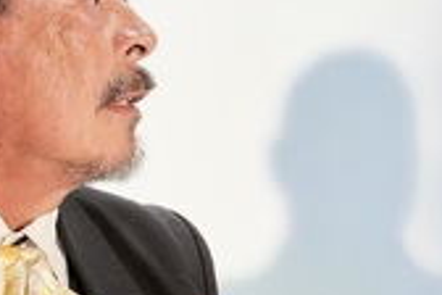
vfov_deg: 7.6
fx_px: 2198
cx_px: 87
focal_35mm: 179
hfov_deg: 11.4
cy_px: 361
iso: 5000
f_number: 4.5
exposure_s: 1/320
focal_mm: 50
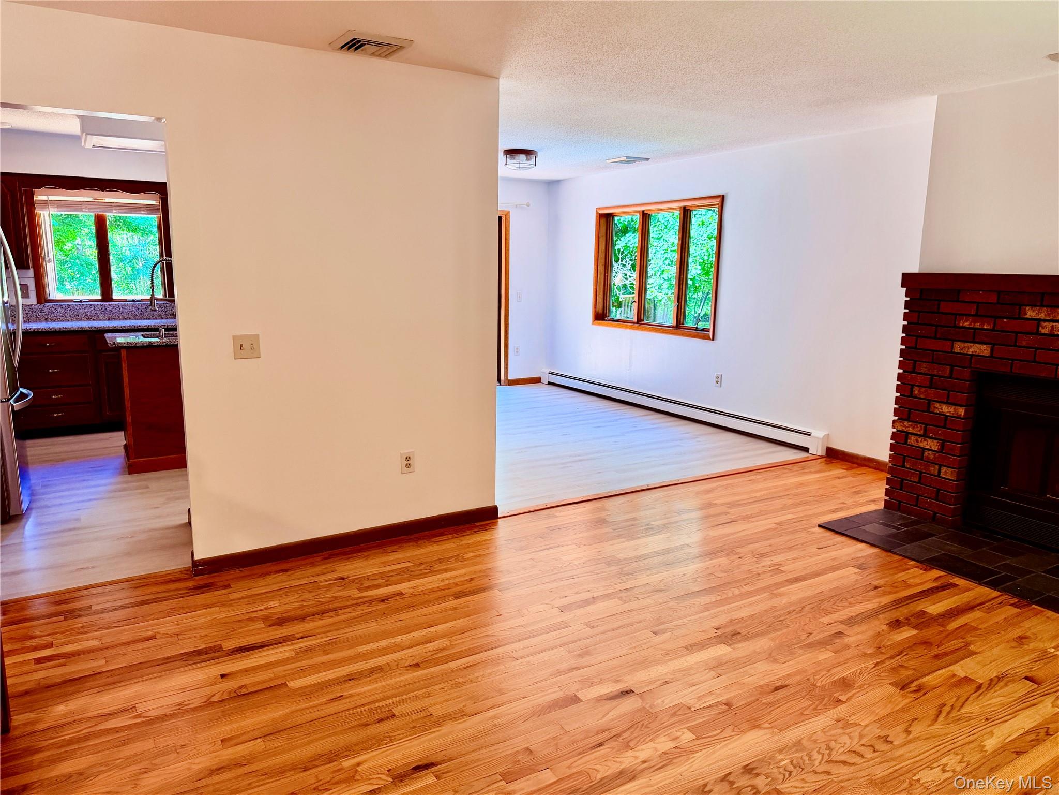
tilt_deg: -11.2
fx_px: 734
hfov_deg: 71.6
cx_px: 530
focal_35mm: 24
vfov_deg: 56.8
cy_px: 398
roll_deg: -0.5
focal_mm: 6.76
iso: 125
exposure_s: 1/121
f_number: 1.78
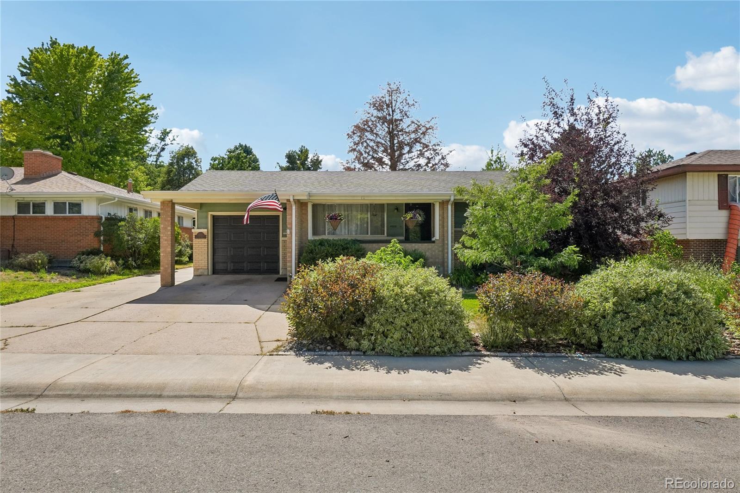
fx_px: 462
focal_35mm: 22
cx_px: 370
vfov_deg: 56.1
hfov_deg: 77.3
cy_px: 246
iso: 400
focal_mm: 15
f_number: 8
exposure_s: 1/1250
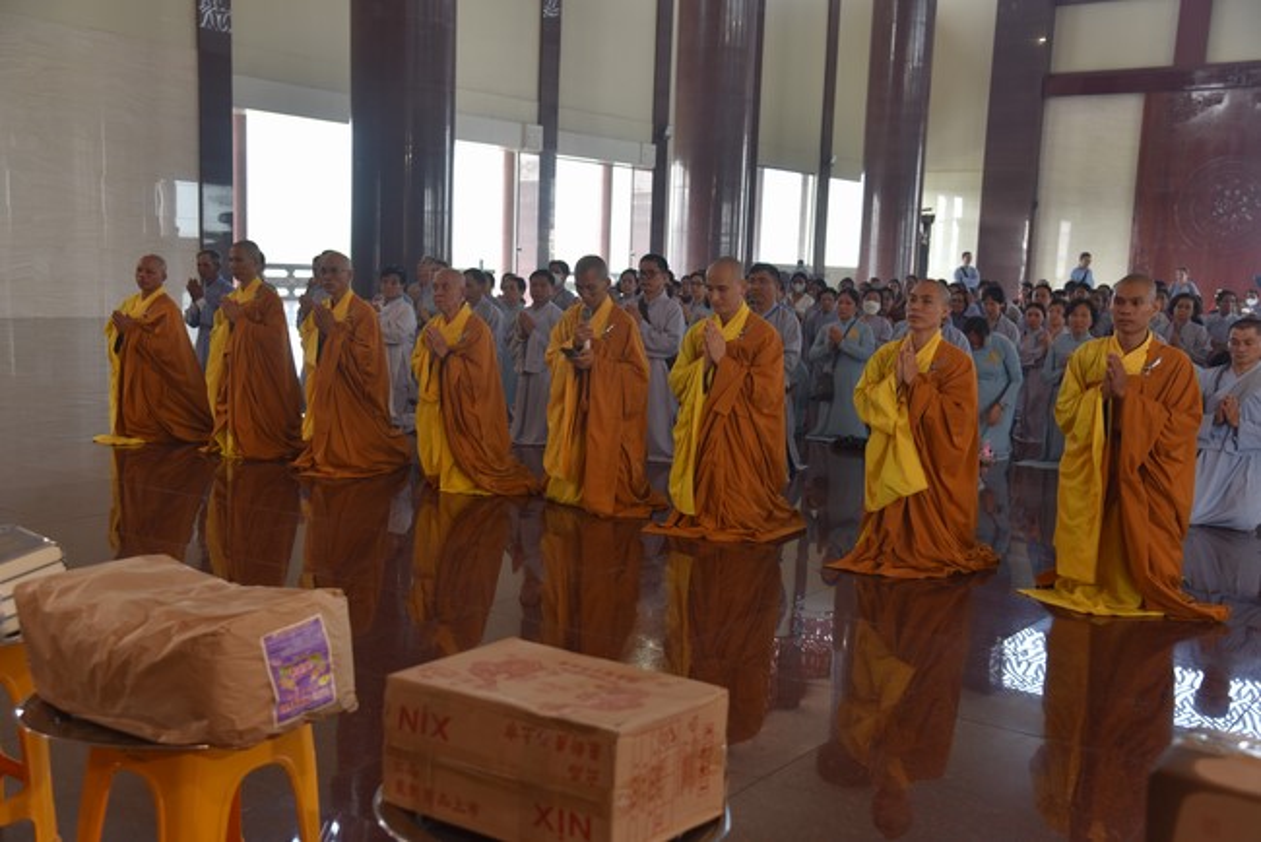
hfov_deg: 48.4
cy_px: 421
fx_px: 1402
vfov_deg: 33.4
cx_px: 630
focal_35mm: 40
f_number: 4.5
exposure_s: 1/80
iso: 400
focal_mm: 40
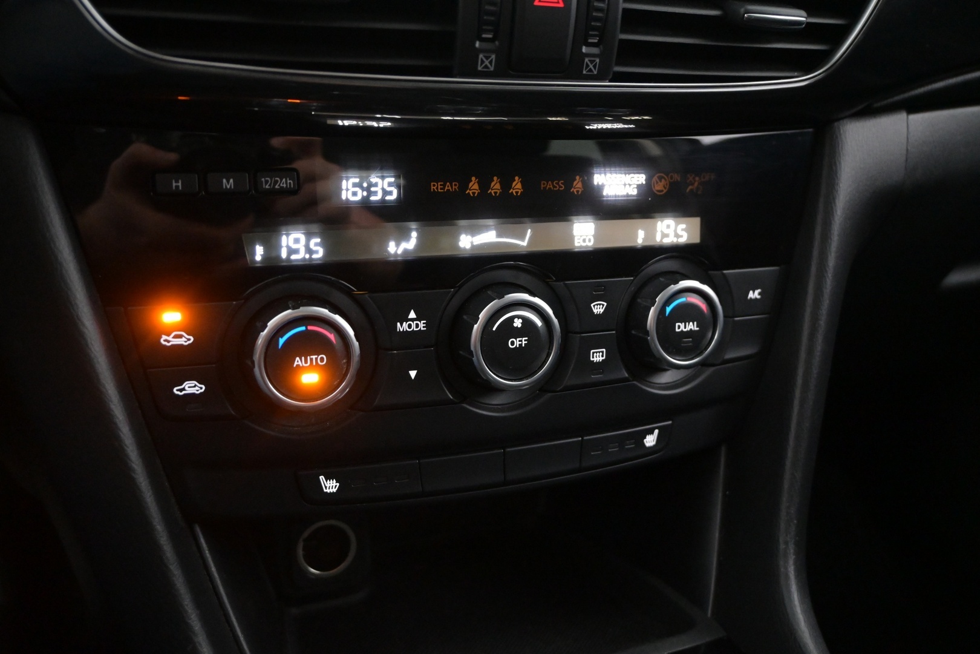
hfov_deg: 59.5
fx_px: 857
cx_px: 490
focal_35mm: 32
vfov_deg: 41.7
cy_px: 327
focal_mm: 21
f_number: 4
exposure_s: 1/30
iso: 5000
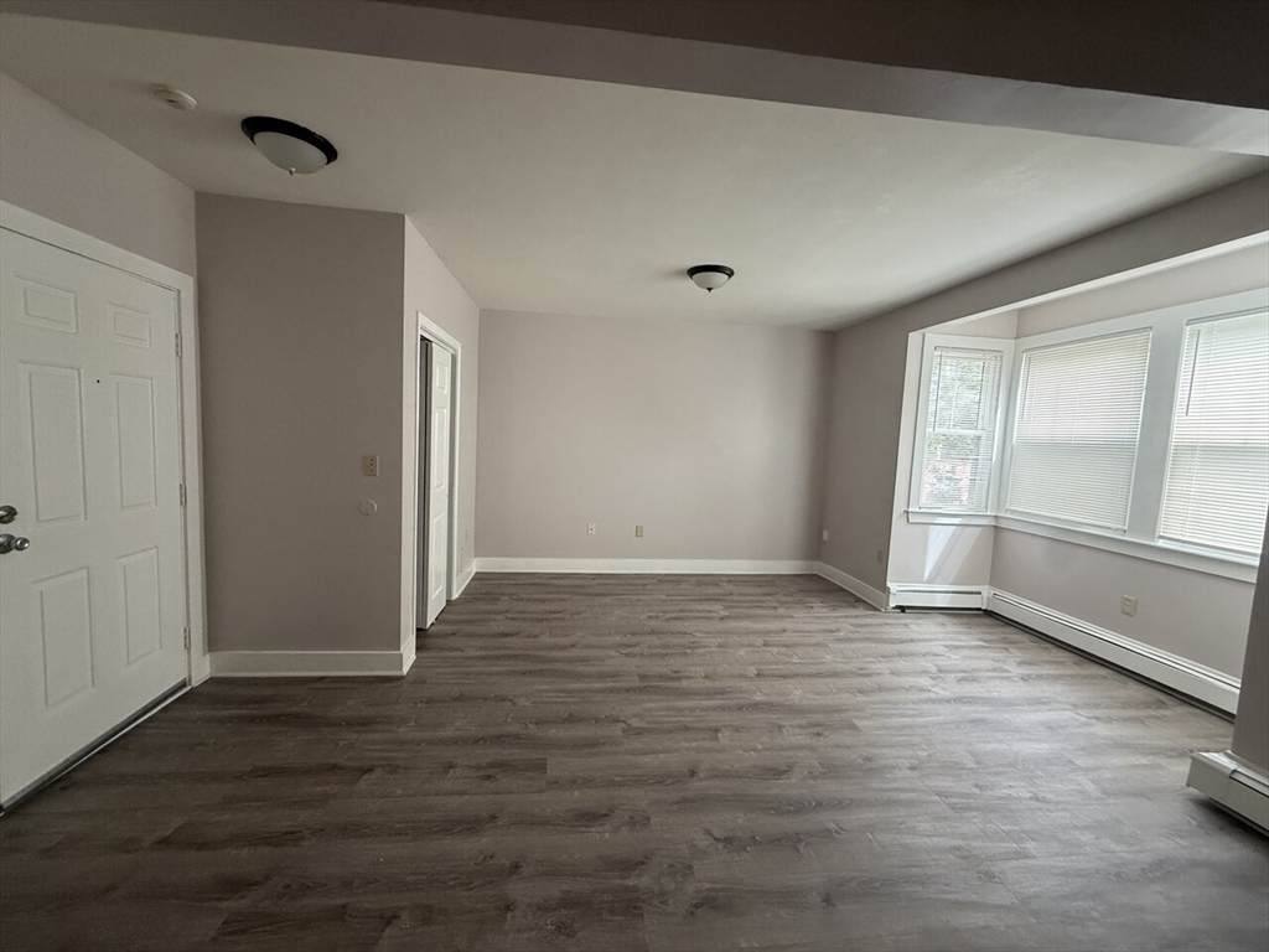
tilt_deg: -4.0
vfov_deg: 85.7
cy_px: 476
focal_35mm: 14
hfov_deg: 102.1
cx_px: 634
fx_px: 513
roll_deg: -2.3
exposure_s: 1/120
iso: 320
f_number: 2.2
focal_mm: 2.22
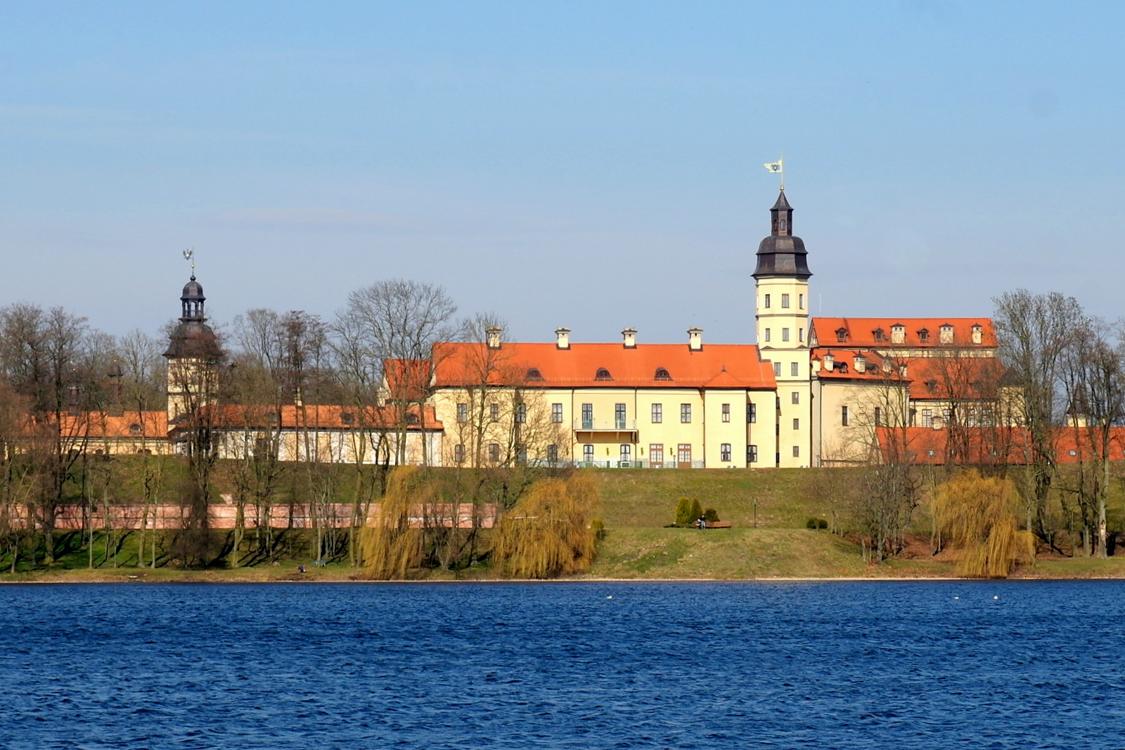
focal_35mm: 84
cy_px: 375
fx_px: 2624
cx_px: 562
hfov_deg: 24.2
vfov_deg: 16.3
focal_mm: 55
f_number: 11
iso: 100
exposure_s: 1/125
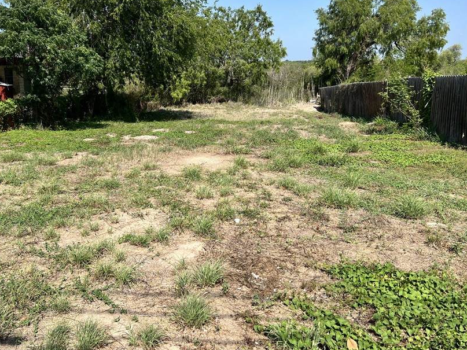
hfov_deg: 55.0
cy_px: 149
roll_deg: +0.3
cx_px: 187
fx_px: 445
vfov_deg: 42.8
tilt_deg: -10.1
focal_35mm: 33
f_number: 1.5
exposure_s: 1/3704
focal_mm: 5.7
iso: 50
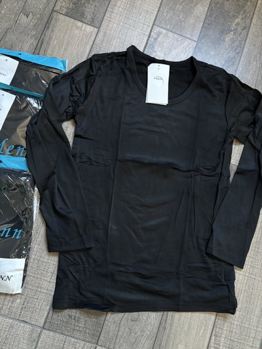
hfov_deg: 53.1
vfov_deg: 67.3
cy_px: 174
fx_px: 262
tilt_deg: -79.9
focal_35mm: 26
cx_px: 131
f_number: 1.6
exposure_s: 1/60
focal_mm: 5.96
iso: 320
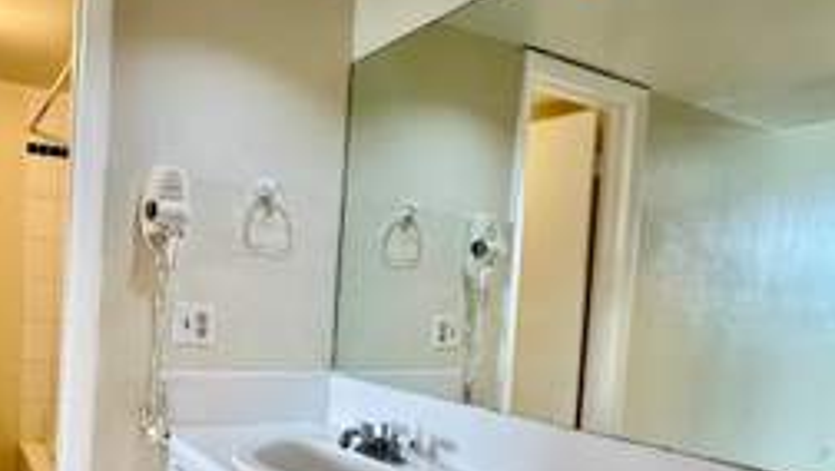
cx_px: 258
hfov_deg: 63.8
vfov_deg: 39.4
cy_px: 342
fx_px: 642
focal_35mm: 29
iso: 160
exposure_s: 1/60
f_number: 2.2
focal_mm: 2.22
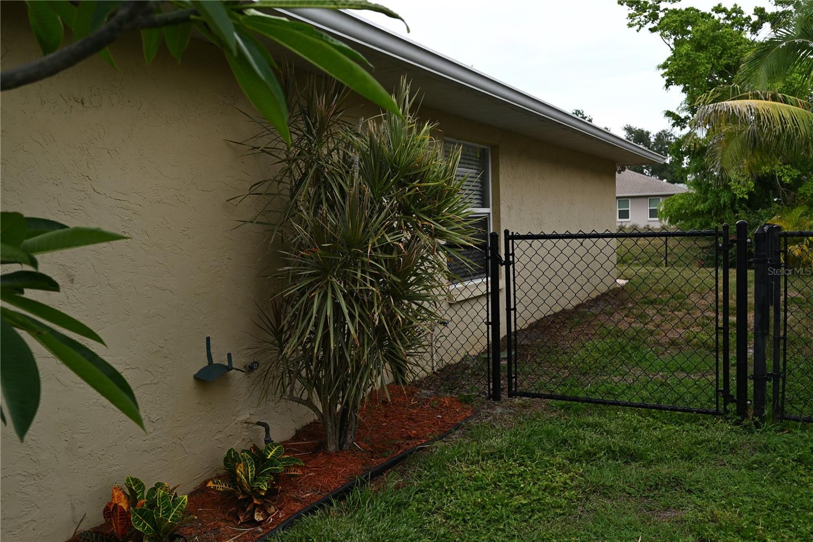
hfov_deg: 61.9
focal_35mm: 30
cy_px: 271
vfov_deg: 43.6
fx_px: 677
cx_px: 406
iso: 560
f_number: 4
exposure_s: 1/500
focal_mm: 30
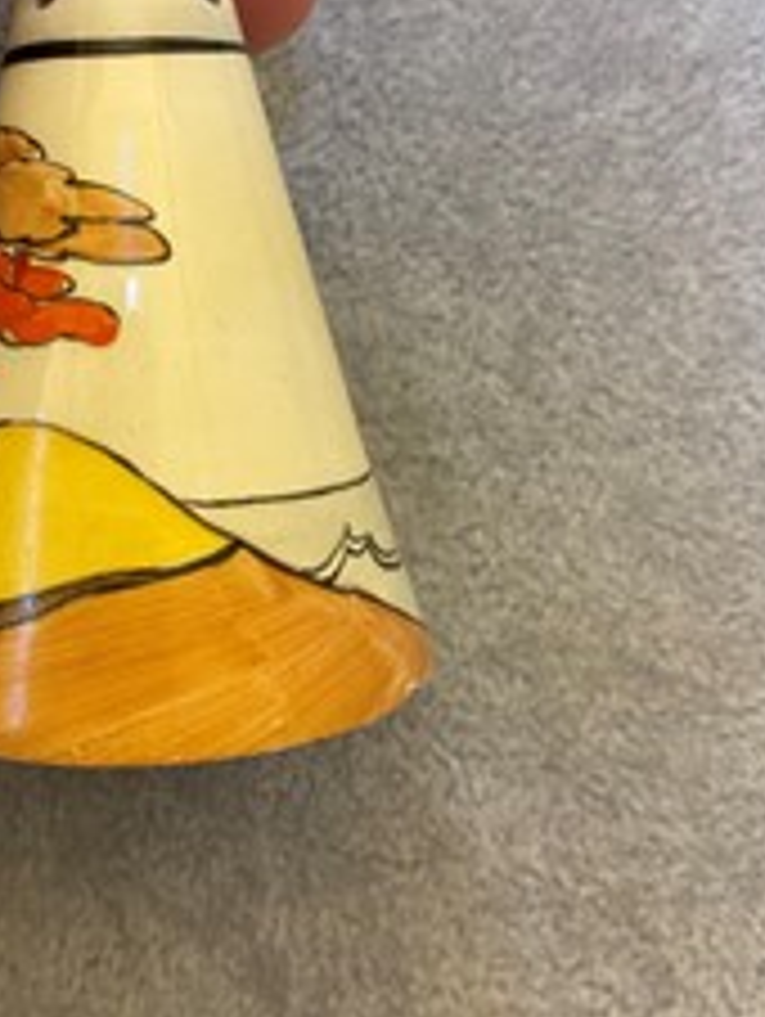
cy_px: 414
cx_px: 207
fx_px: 1353
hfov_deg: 31.1
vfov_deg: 41.0
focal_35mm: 46
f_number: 1.8
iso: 200
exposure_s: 1/50
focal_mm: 4.25
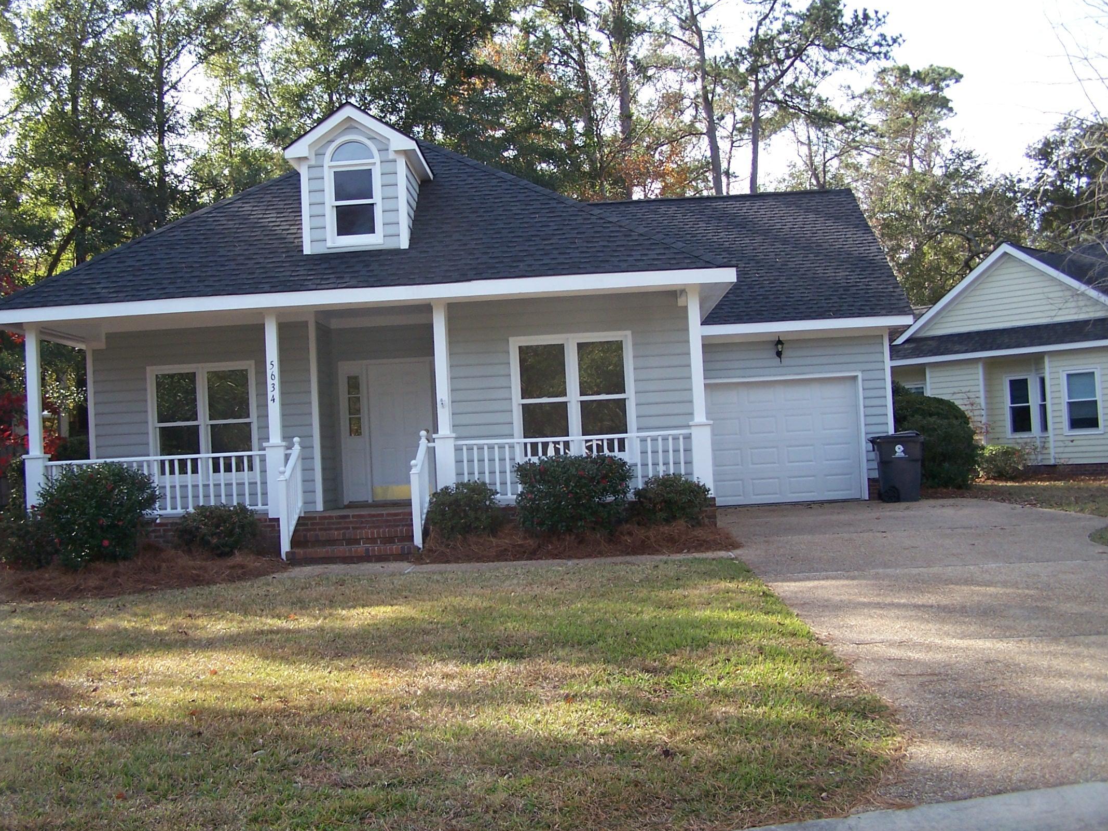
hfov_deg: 45.7
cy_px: 405
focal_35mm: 41
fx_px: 1313
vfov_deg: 35.1
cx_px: 519
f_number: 2.8
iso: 80
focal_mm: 6.3
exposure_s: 1/250
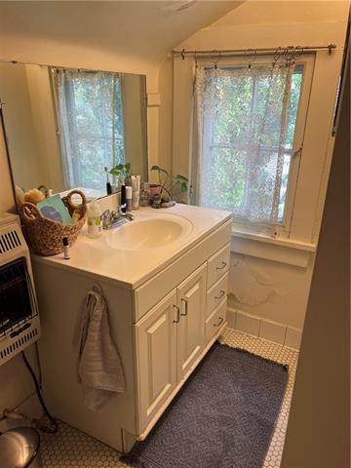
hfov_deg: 53.1
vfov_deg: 67.3
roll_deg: -1.2
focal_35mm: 26
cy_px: 234
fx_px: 352
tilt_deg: -21.5
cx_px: 176
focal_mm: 5.1
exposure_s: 1/120
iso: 64
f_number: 1.6
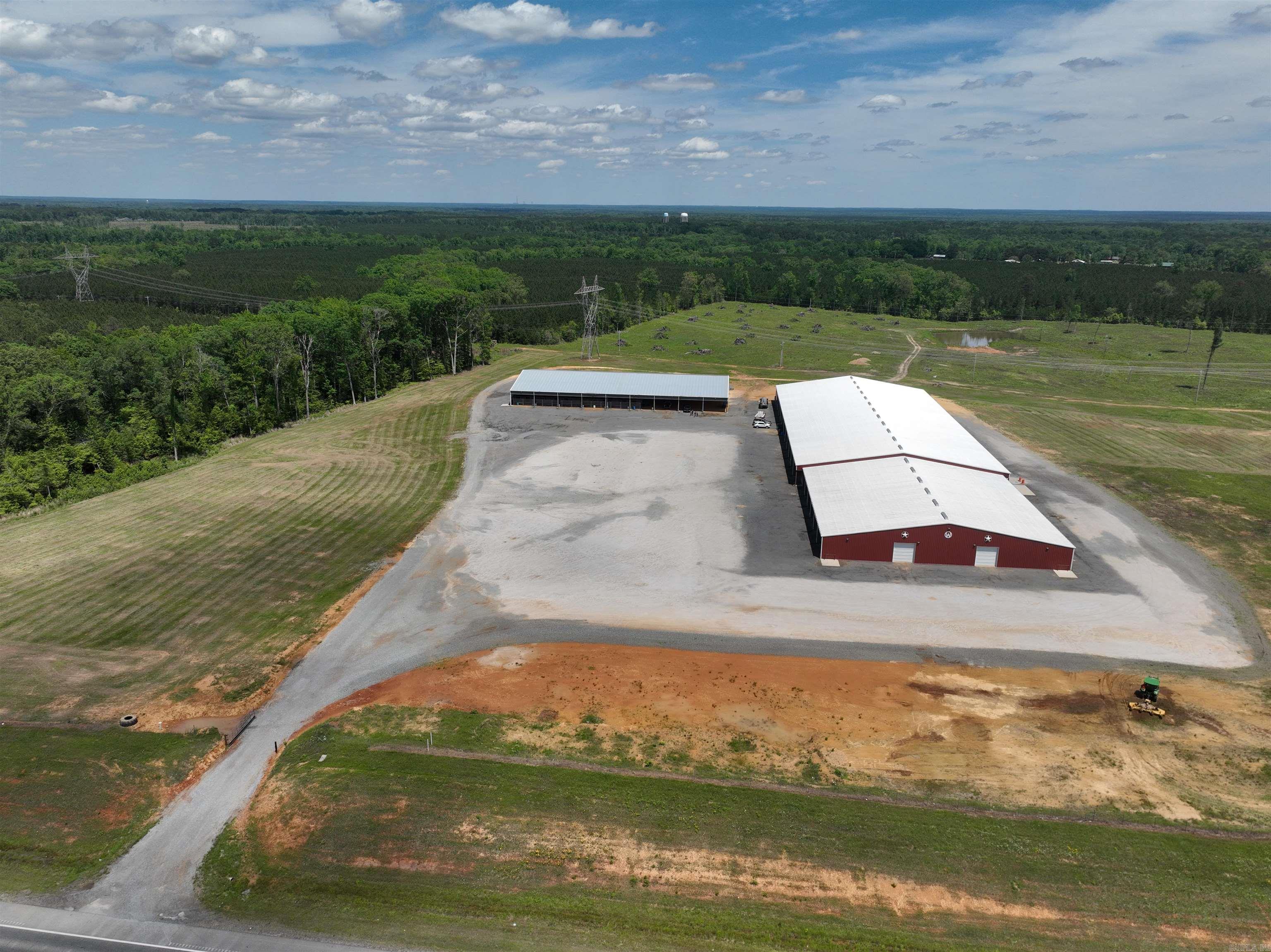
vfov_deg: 56.8
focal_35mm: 24
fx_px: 881
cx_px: 636
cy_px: 476
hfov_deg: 71.6
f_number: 2.8
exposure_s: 1/4000
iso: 100
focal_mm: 12.29
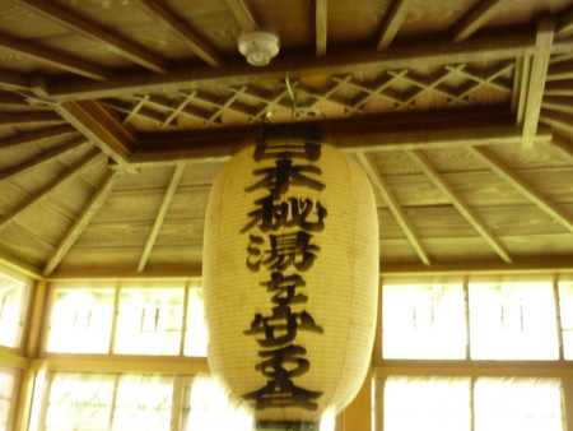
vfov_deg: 36.9
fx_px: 646
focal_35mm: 39
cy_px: 216
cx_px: 286
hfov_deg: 47.8
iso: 400
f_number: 3
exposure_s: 1/4
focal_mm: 6.4
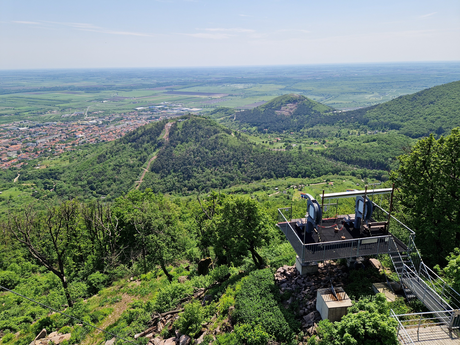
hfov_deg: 73.9
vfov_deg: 58.9
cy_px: 172
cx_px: 230
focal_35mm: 23
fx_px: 306
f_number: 1.8
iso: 50
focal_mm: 5.4
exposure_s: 1/1976
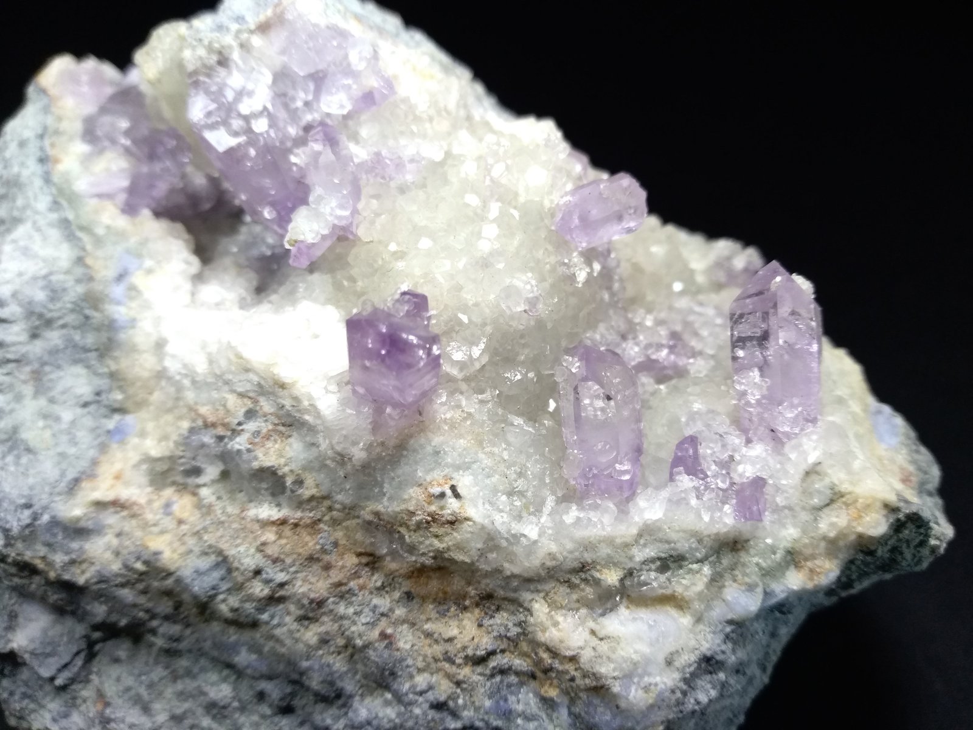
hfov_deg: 67.3
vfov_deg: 53.1
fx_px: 731
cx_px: 486
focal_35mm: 26
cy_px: 365
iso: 342
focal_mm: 3.54
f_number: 2
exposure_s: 1/33.3
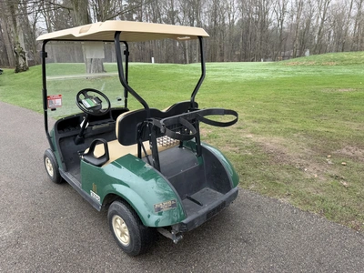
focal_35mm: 24
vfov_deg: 56.8
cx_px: 182
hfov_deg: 71.6
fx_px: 252
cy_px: 136
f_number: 1.78
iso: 80
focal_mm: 6.76
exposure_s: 1/772
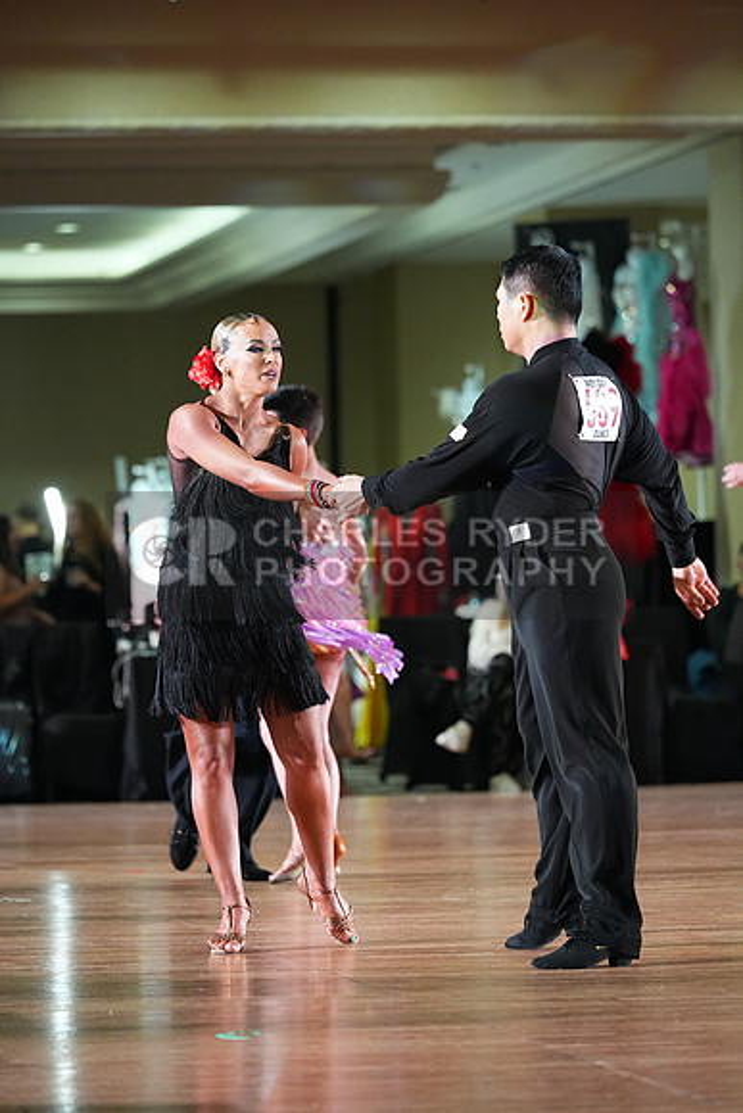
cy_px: 556
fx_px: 6187
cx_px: 372
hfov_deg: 6.9
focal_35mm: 200
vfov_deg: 10.3
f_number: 4.5
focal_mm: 200
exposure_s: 1/400
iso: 8000
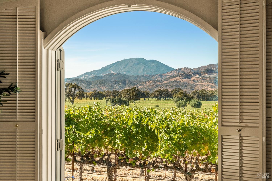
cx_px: 136
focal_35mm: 72
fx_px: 544
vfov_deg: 18.9
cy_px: 90
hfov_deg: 28.1
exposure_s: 1/6400
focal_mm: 48.2
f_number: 13
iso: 400
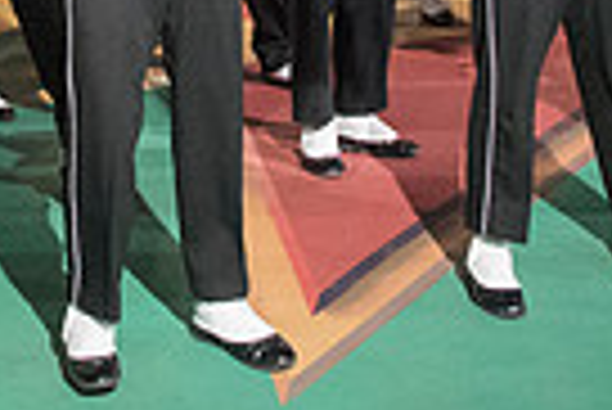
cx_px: 27
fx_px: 1736
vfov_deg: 12.2
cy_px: -354
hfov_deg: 19.5
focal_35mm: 102
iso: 8000
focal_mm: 24
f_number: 2.8
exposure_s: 1/1250
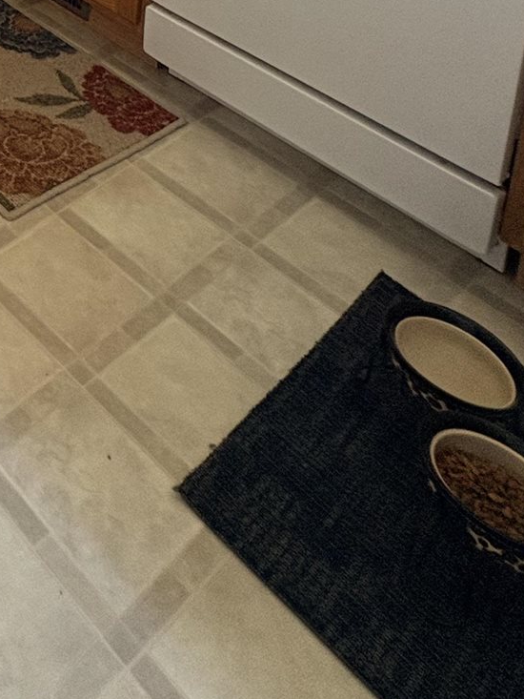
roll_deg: -0.6
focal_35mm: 44
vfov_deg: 28.0
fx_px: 888
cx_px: -287
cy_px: -358
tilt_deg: -13.0
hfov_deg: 24.5
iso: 250
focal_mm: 2.22
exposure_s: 1/78
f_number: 2.2
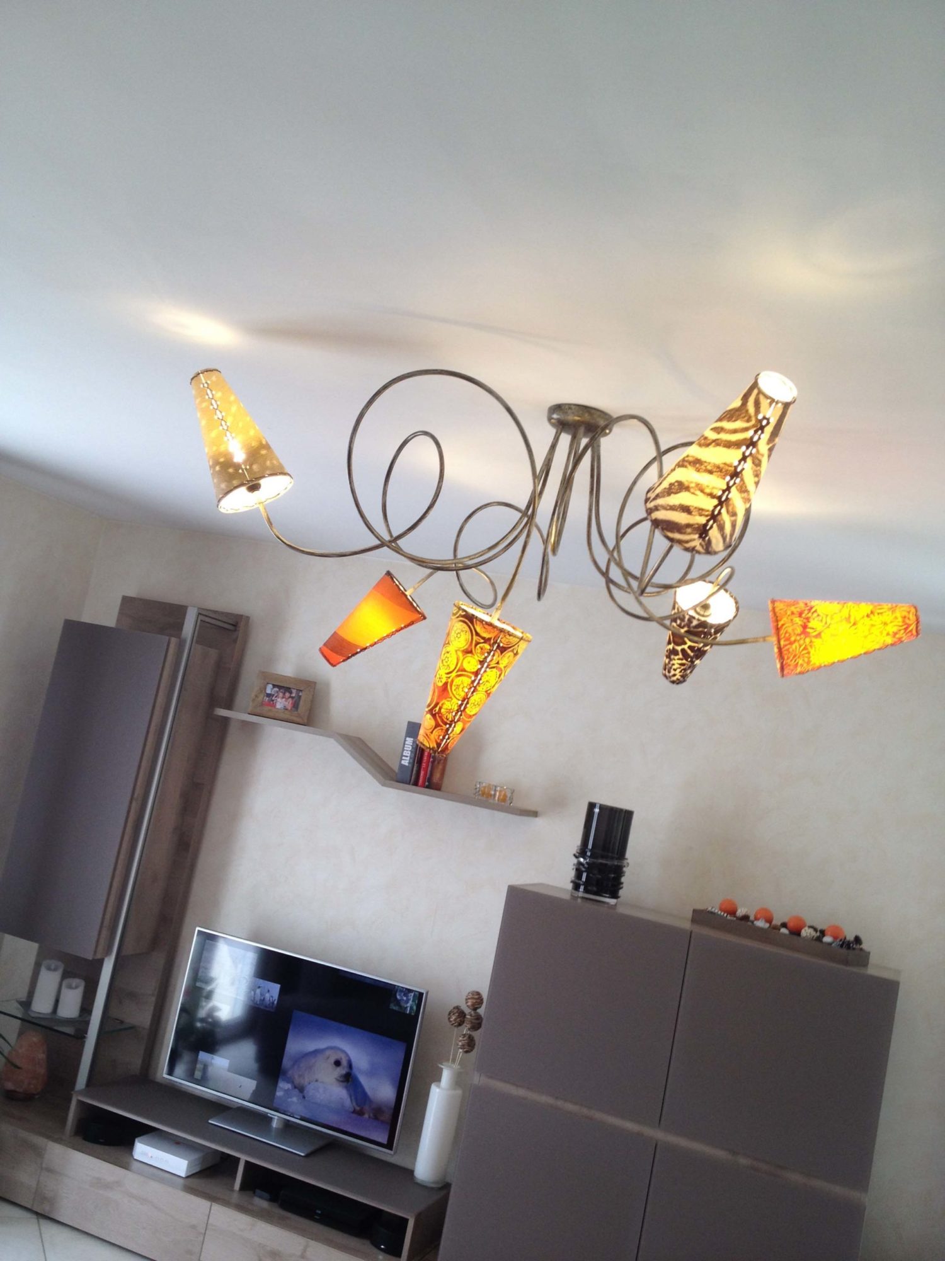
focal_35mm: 35
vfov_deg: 52.6
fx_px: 1274
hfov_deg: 40.7
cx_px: 472
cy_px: 630
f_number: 2.4
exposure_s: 1/30
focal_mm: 4.28
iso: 50
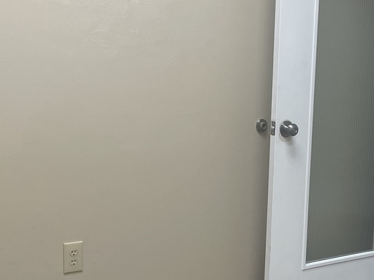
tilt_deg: -12.0
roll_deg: -2.9
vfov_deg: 21.2
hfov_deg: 27.7
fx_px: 745
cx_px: 288
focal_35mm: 69
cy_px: 193
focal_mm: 5.1
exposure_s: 1/120
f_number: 1.6
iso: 100
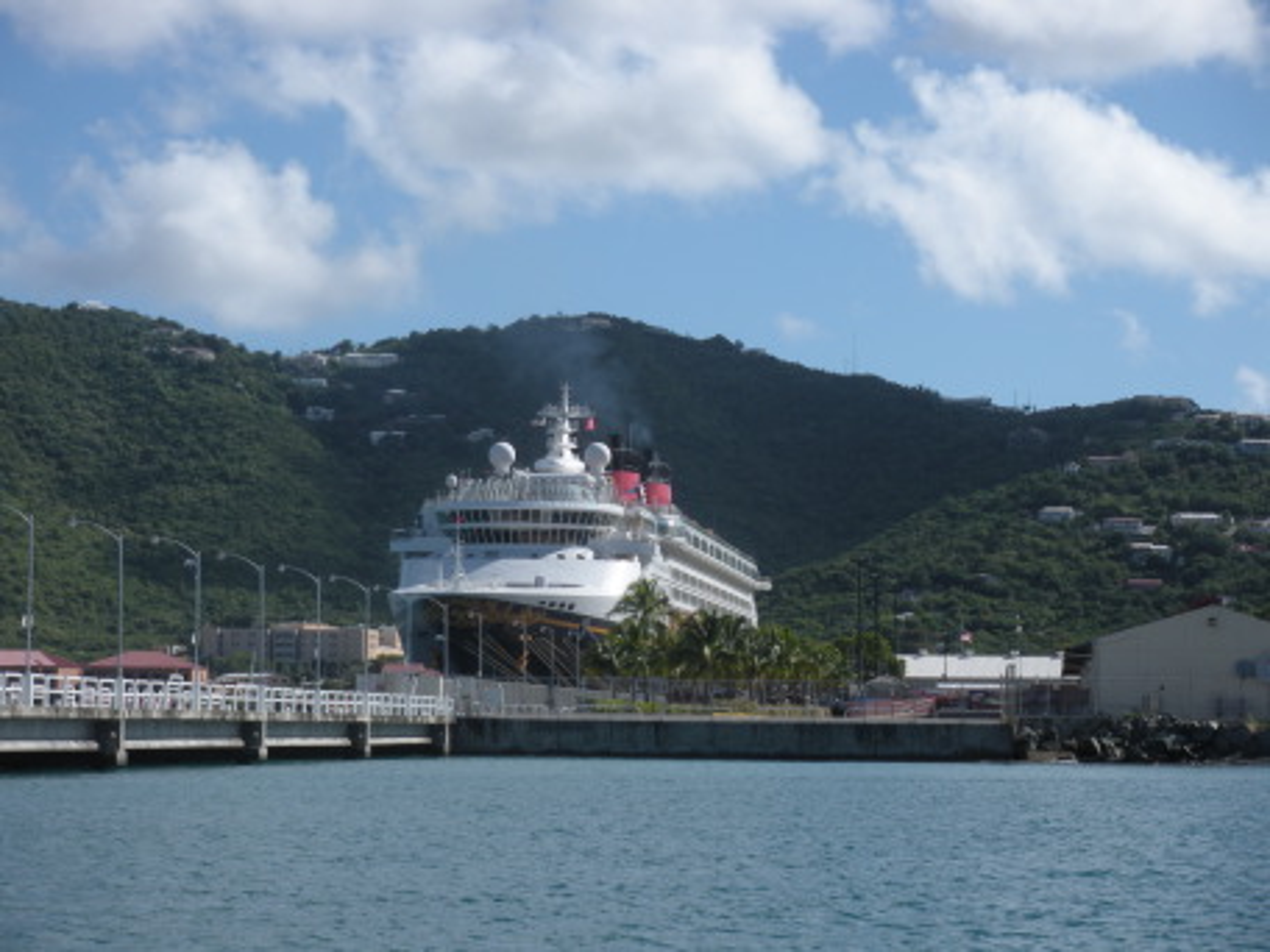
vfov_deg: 14.8
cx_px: 635
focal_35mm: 100
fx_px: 3669
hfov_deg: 19.6
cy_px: 476
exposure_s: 1/580
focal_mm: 17.4
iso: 64
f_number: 5
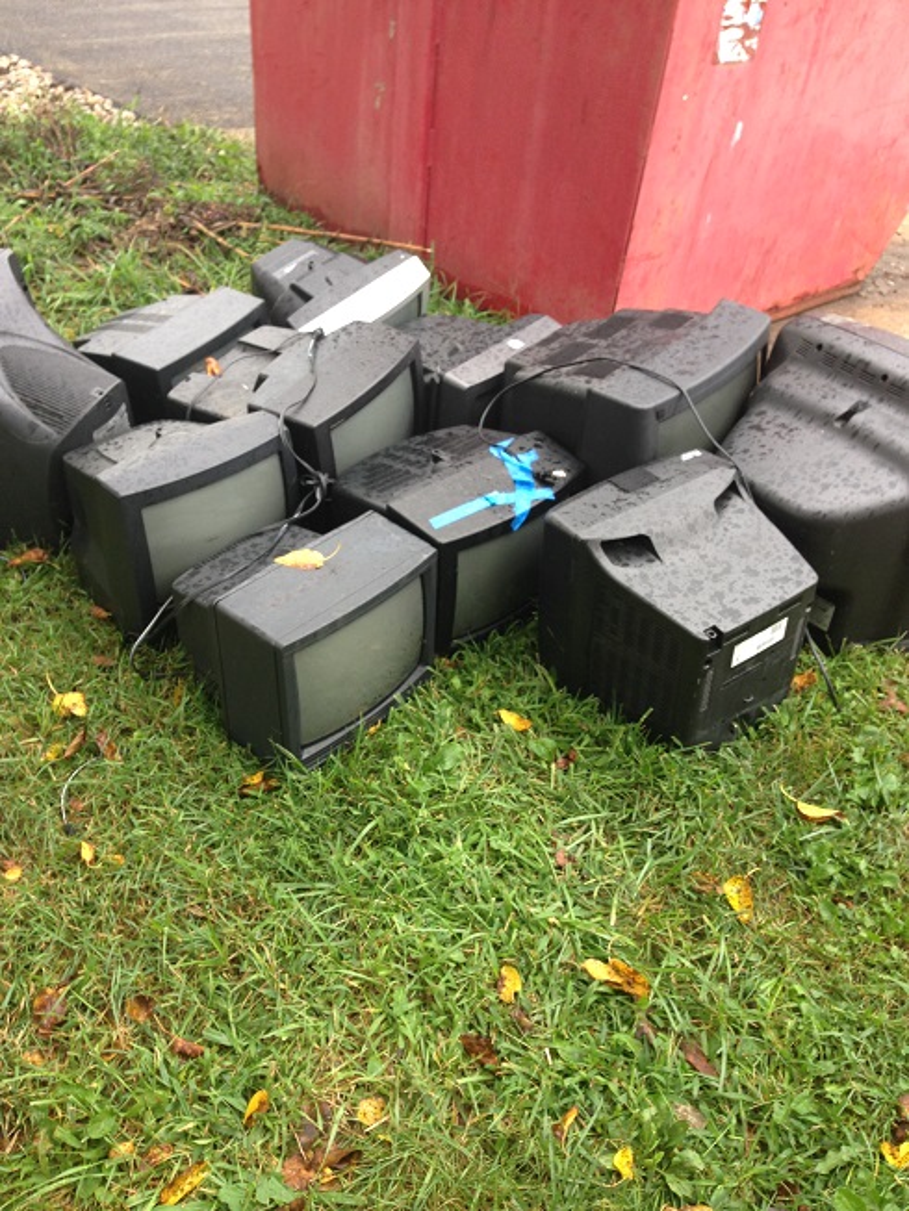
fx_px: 1155
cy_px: 606
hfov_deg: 43.0
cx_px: 454
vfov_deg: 55.3
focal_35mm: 33
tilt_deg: -35.2
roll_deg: -7.6
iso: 50
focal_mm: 4.12
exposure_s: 1/20
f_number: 2.4
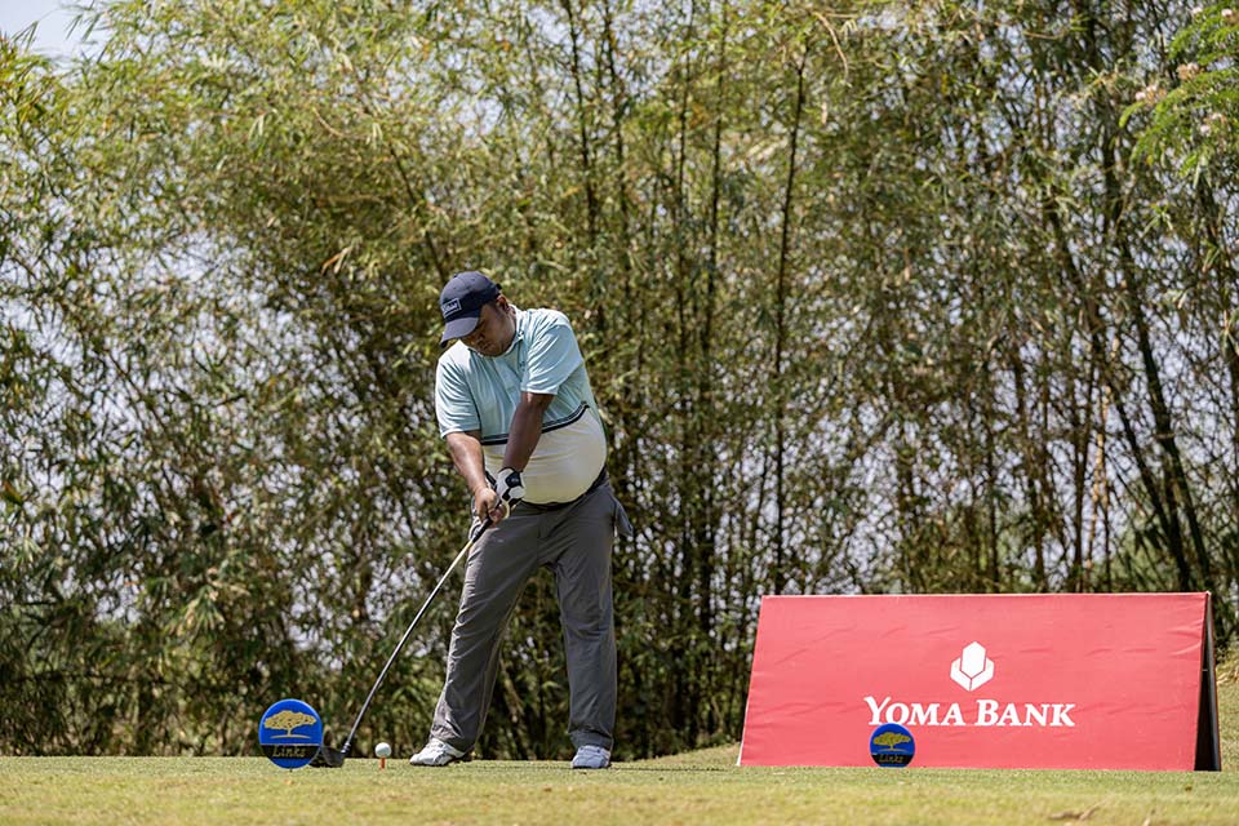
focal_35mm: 97
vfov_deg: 14.1
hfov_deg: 21.0
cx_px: 620
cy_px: 413
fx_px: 3338
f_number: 3.2
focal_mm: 97
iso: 720
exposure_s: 1/4000
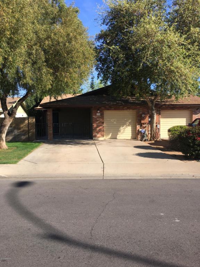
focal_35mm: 29
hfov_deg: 48.2
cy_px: 134
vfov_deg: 61.7
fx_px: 223
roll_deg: +1.2
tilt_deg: -2.9
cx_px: 100
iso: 25
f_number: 2.2
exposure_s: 1/999
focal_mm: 4.15
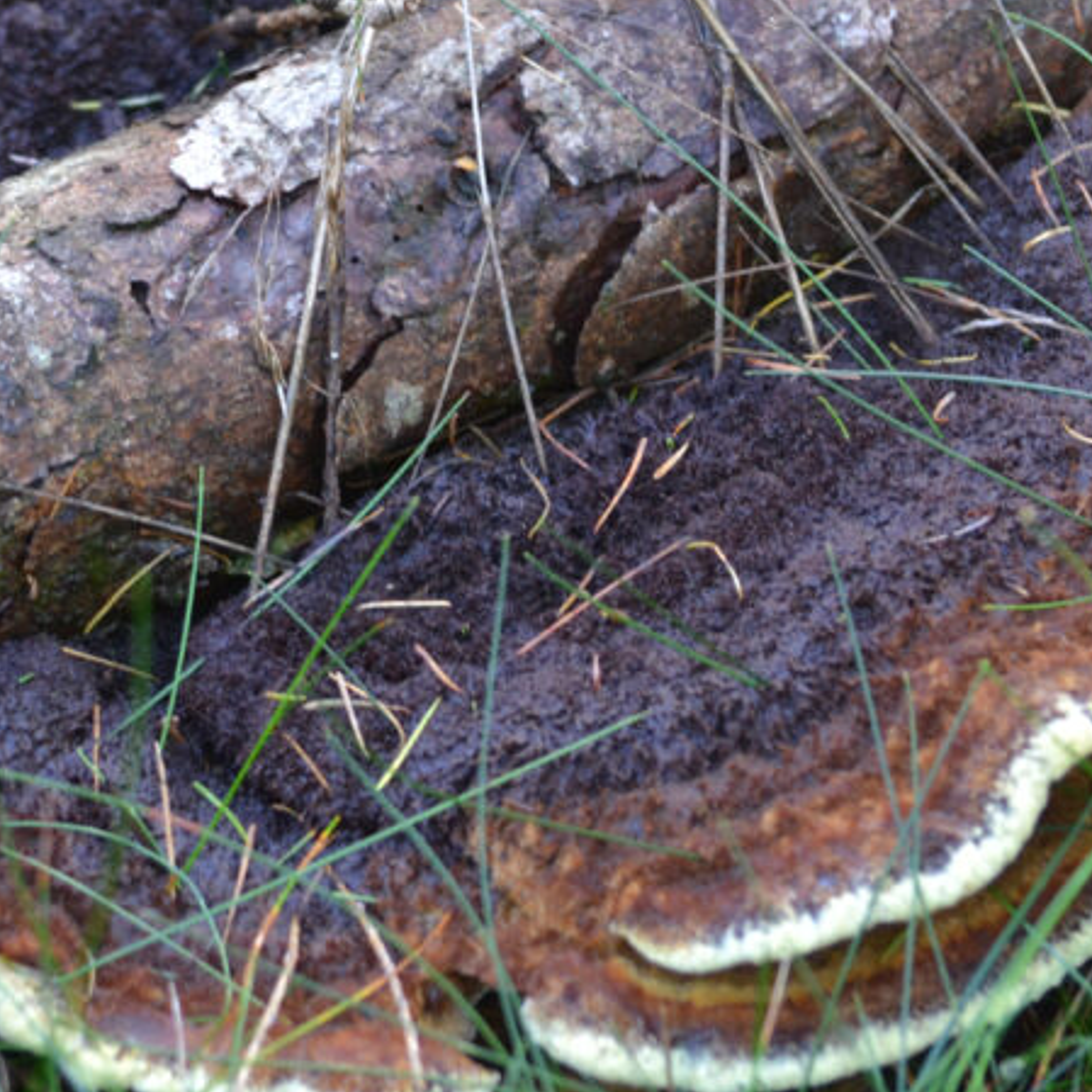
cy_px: 373
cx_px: 443
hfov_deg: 6.0
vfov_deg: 6.0
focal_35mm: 291
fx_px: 10386
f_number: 4.8
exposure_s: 1/60
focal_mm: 100
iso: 800
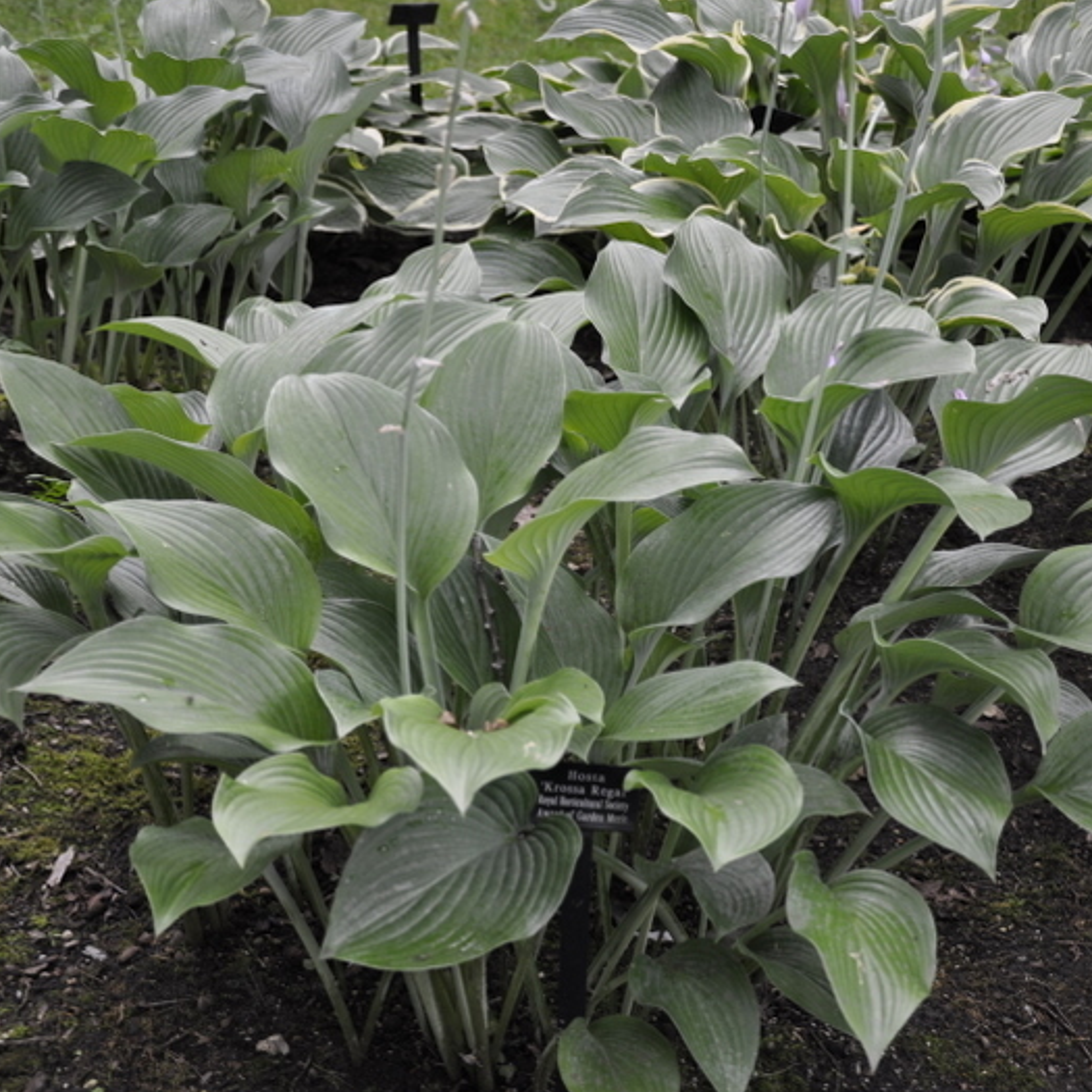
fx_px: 2356
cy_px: 545
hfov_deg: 26.1
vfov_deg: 26.1
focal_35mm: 66
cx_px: 618
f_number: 4.2
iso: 500
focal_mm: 34
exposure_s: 1/60
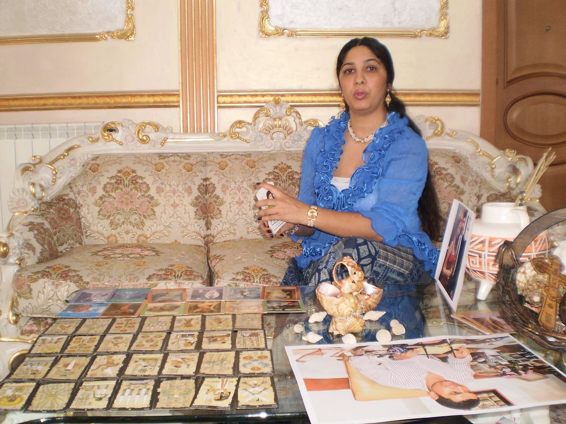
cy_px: 212
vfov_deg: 39.7
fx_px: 589
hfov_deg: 51.4
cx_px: 283
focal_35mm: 36
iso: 125
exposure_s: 1/30
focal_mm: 6.3
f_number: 3.1
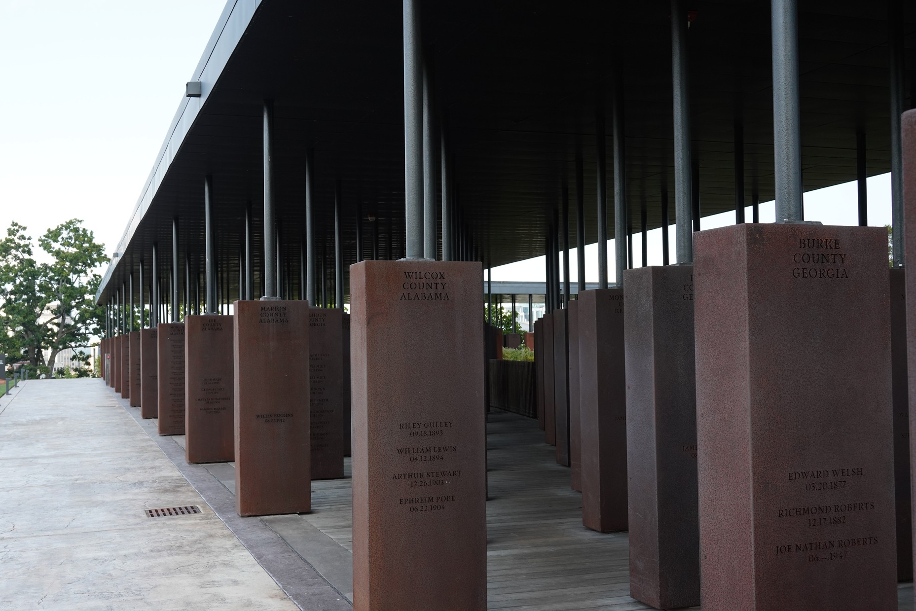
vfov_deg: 31.9
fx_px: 1069
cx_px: 427
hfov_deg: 46.4
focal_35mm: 42
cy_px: 310
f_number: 10
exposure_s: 1/100
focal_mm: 39
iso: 800
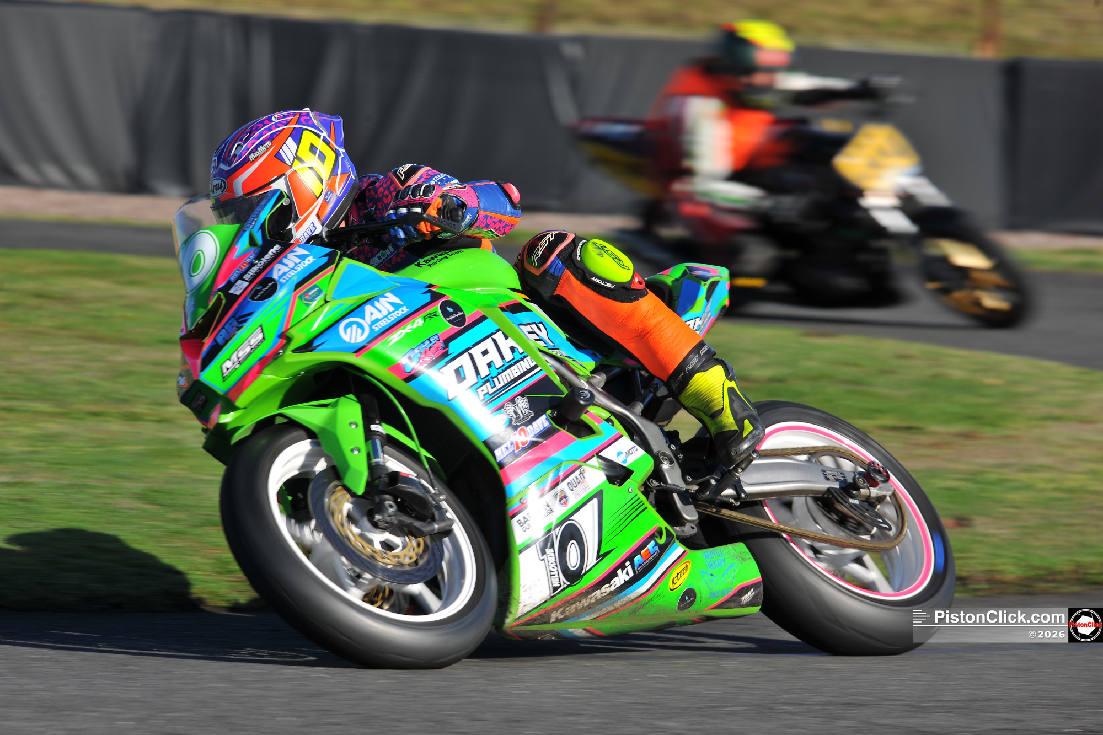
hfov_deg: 6.9
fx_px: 9190
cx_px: 552
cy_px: 368
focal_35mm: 300
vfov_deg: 4.6
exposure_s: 1/200
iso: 100
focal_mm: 300
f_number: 10
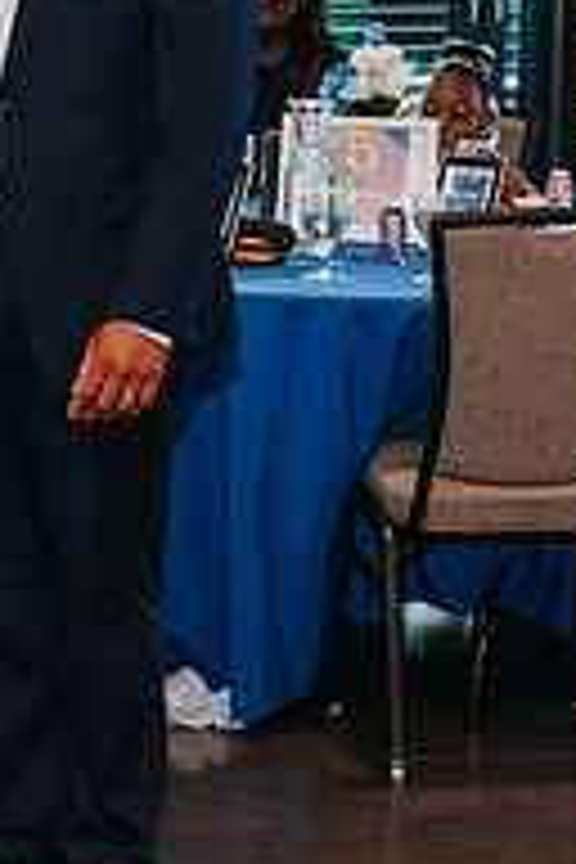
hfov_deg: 8.2
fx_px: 3984
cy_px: 234
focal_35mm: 166
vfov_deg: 12.3
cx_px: 76
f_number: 2.8
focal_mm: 35
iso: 280
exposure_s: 1/160
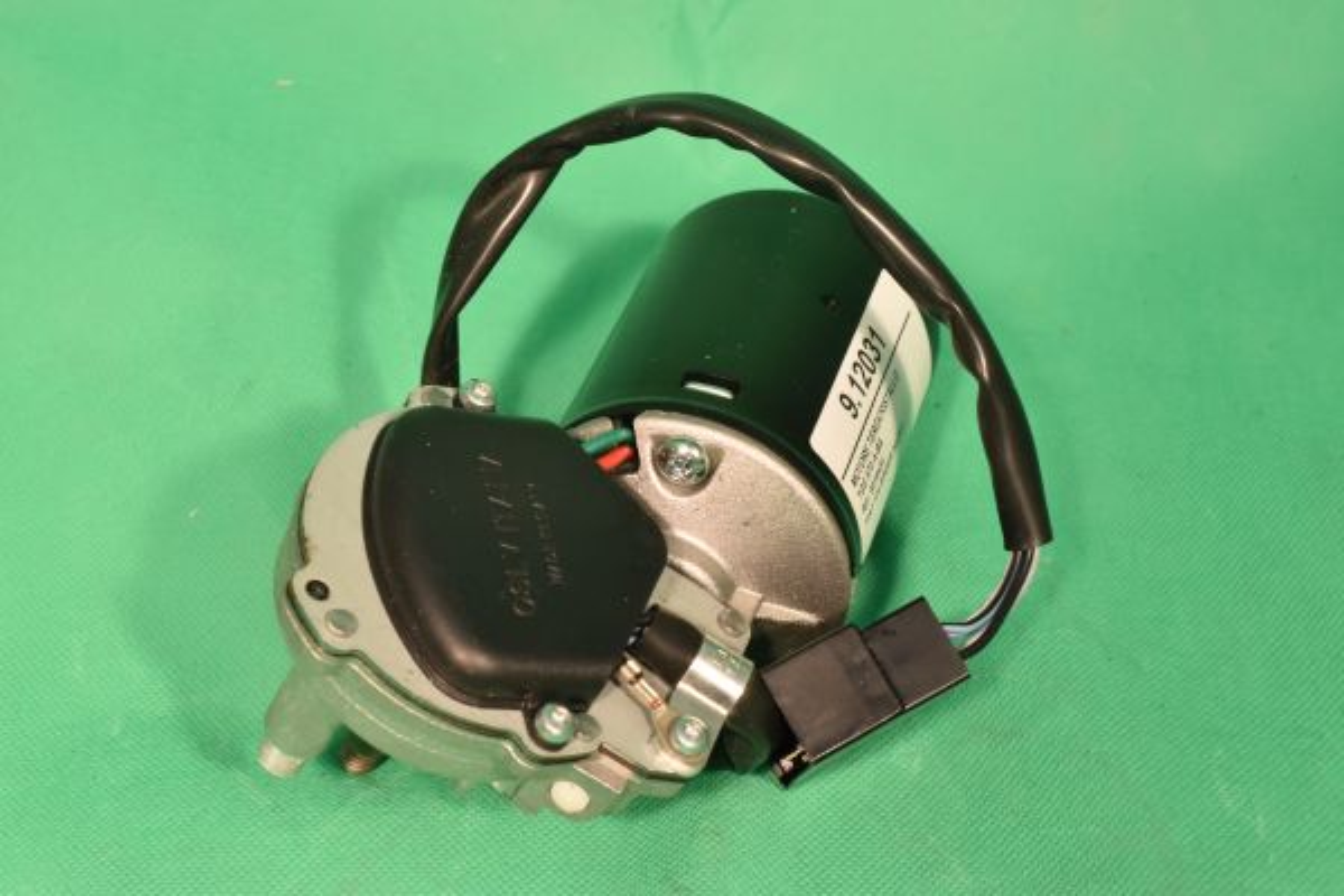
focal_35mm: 60
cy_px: 448
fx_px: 2240
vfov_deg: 22.6
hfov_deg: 33.4
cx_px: 672
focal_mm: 40
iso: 1000
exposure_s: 1/60
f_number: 11
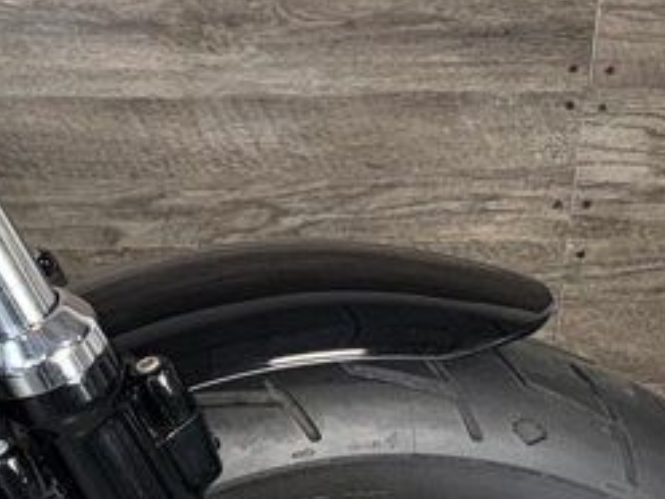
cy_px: -231
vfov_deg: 14.1
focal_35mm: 99
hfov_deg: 15.7
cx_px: -657
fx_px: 1902
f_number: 1.78
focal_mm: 6.76
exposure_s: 1/35
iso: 64
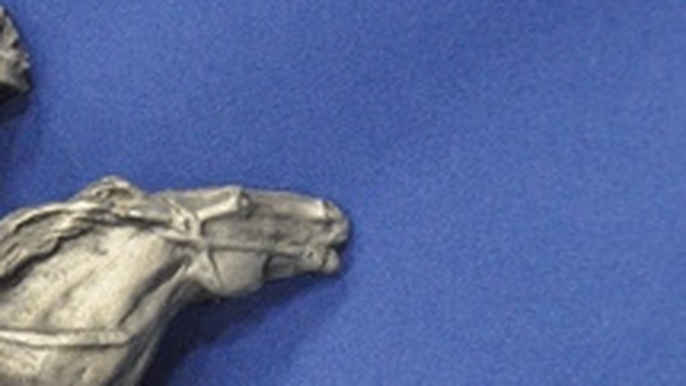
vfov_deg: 5.0
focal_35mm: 241
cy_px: 512
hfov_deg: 8.8
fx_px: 4393
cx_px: -242
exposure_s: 1/40
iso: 3200
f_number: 6.3
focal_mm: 55
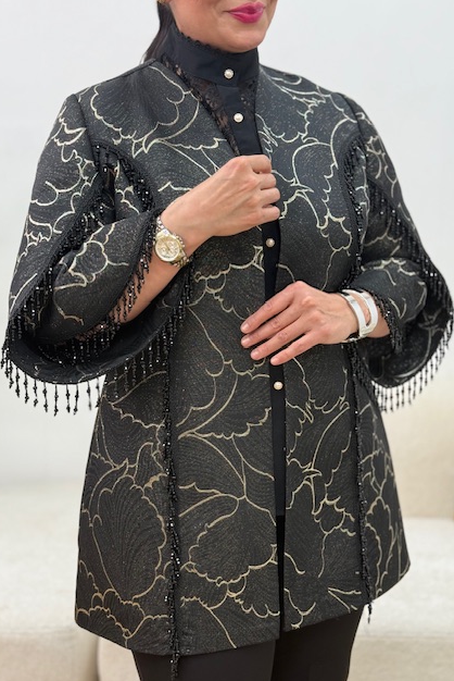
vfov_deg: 38.9
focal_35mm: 51
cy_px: 346
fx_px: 964
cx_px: 228
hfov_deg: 26.5
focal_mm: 6.76
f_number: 1.78
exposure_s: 1/284
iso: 80
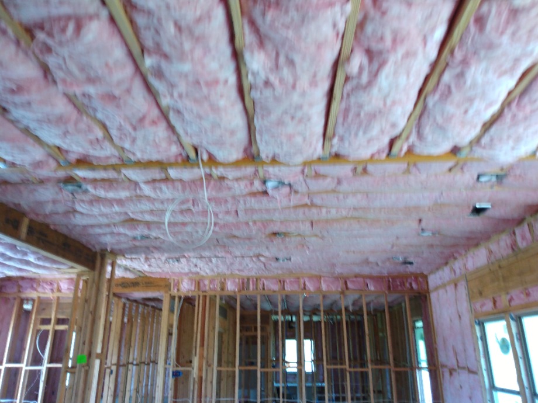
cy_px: 202
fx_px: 311
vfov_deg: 66.0
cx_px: 269
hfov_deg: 81.7
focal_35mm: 20
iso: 240
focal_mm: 3.54
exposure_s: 1/30
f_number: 2
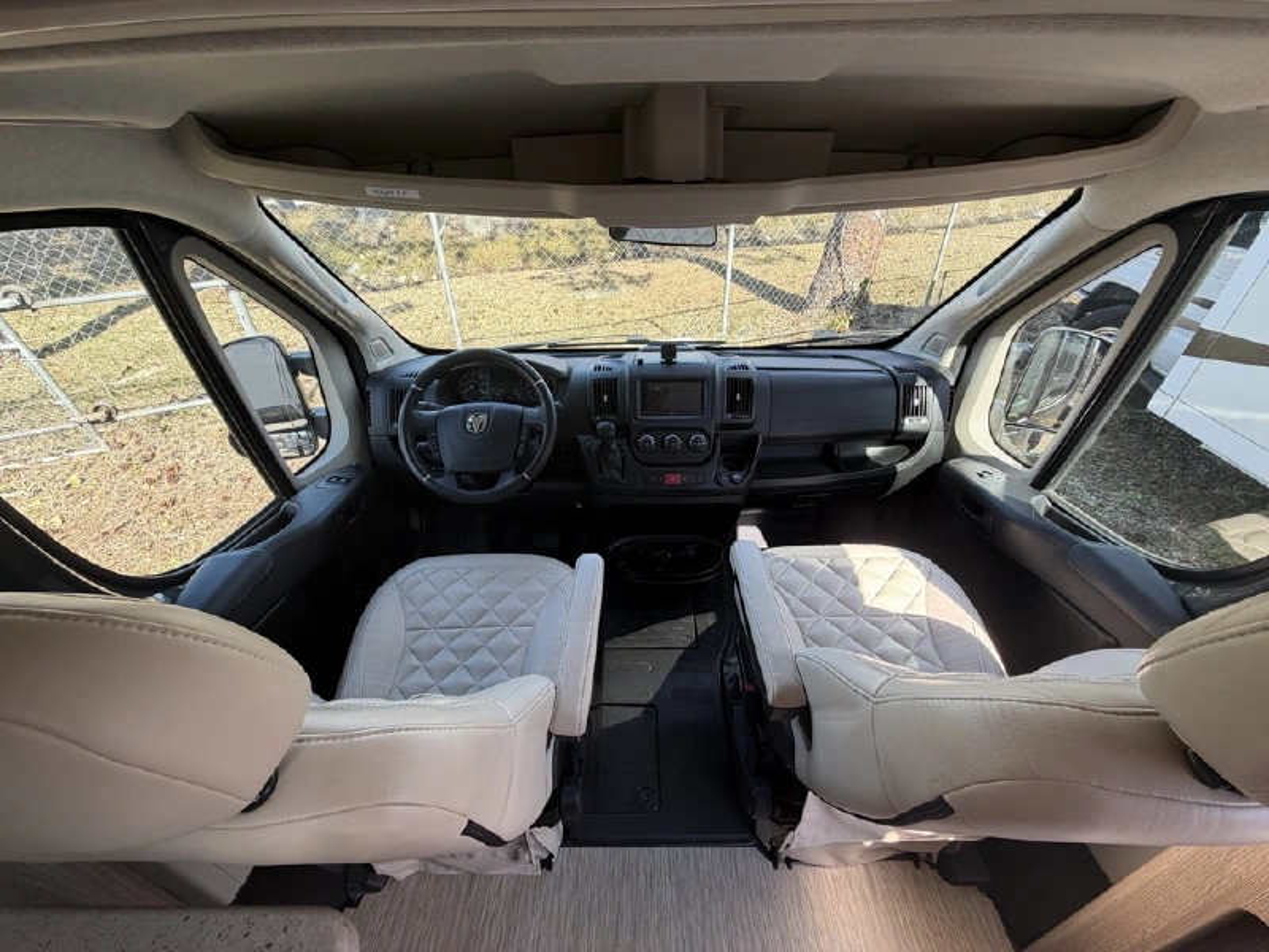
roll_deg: +1.3
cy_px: 476
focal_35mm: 14
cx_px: 634
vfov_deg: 85.7
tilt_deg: -36.1
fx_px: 513
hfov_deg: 102.1
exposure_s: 1/181
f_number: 2.2
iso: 40
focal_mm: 2.22
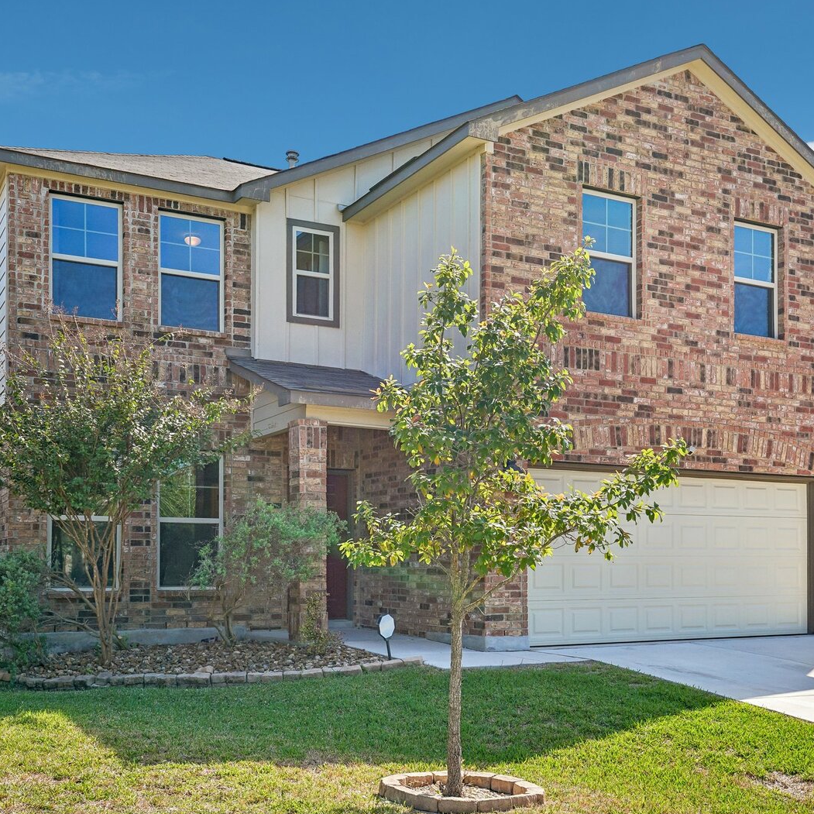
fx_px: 1011
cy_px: 414
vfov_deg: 43.9
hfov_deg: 43.8
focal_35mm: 38
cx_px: 438
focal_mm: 29
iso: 200
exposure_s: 1/400
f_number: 8
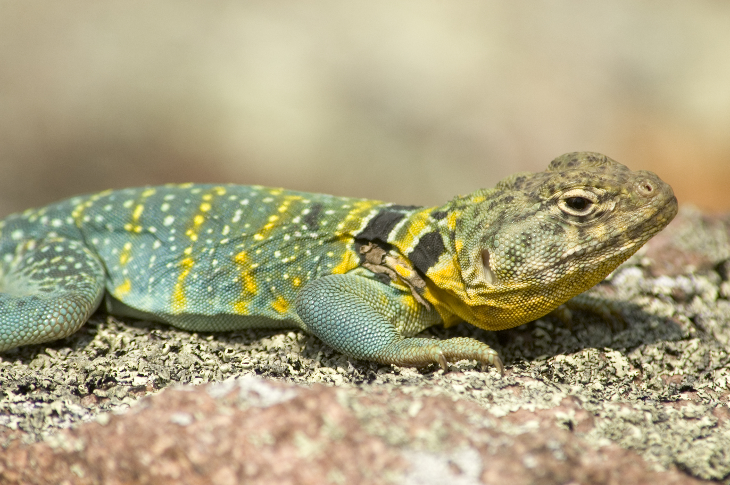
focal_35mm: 450
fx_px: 9117
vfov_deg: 3.0
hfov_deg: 4.6
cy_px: 242
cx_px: 365
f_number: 9
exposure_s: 1/400
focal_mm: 300
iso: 200
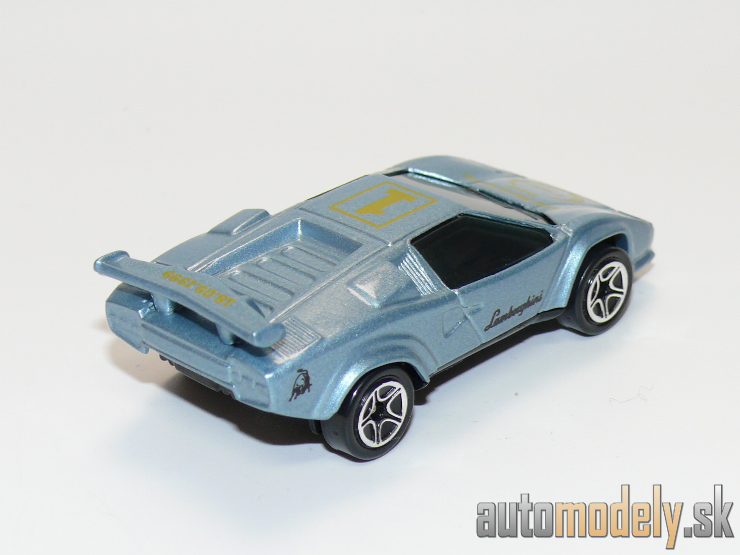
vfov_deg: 14.5
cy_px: 278
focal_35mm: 102
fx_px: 2180
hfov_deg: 19.3
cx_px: 370
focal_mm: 13.3
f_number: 4
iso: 100
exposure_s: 1/30
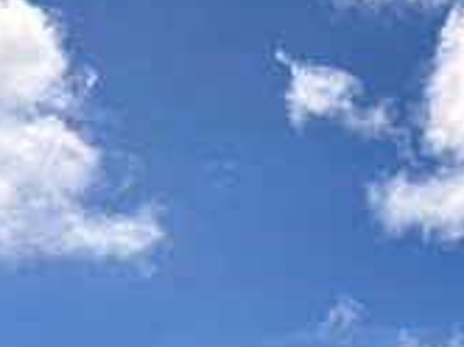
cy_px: 325
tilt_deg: +18.1
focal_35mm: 94
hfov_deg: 17.8
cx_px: 766
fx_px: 1258
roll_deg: +0.9
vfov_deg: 15.5
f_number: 1.6
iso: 50
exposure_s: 1/6993
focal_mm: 5.96
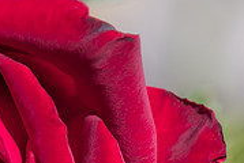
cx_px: -74
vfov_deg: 0.5
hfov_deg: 0.8
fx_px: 18283
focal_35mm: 2693
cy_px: 169
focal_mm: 400
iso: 100
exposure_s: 1/320
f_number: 6.3
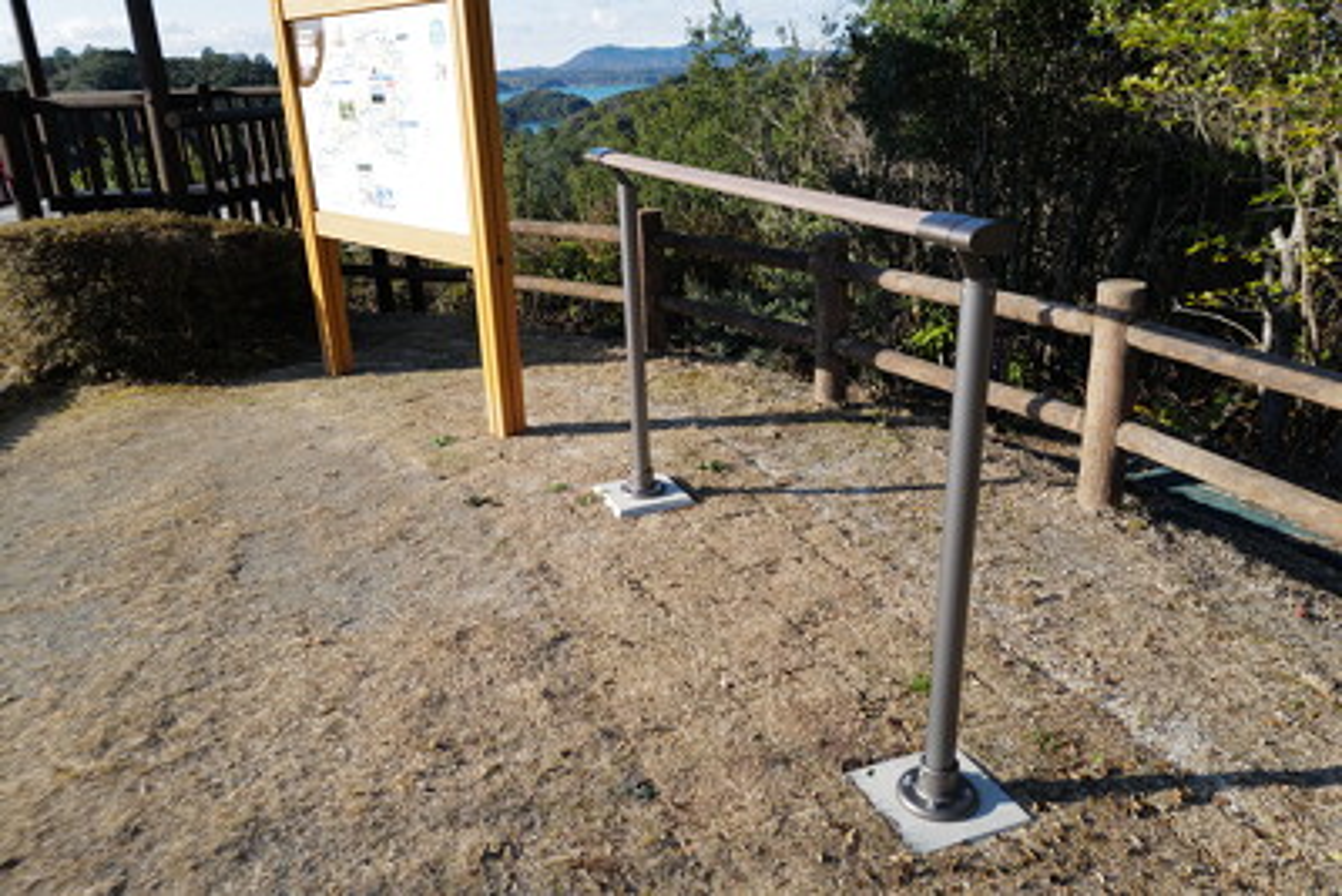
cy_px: 448
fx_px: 1044
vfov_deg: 46.4
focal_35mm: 28
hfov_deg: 65.5
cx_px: 671
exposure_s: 1/320
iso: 100
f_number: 4.5
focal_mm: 28
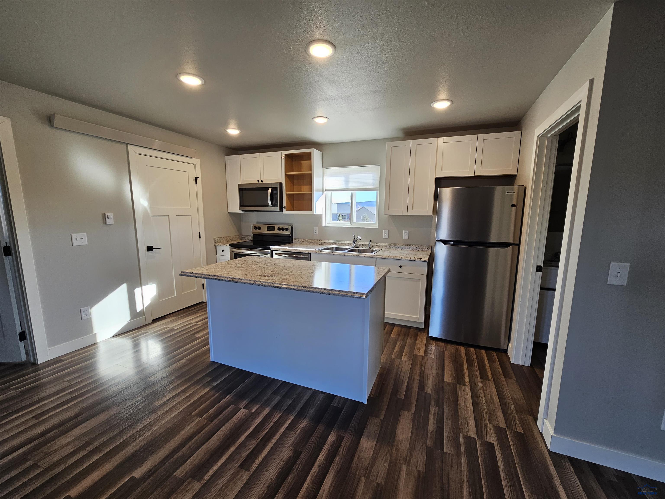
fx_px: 250
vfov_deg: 89.9
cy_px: 250
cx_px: 332
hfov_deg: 106.2
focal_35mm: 13
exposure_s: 1/60
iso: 50
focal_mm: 2.2
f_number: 2.2
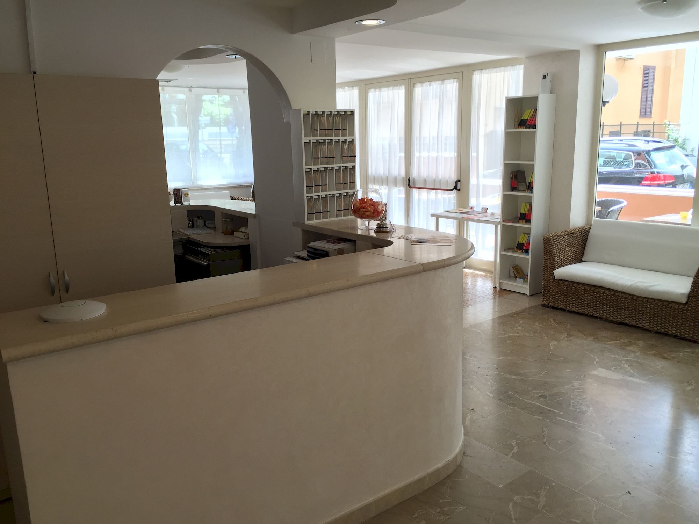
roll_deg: +1.8
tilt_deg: -12.3
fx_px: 586
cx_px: 350
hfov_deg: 61.7
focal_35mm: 29
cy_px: 262
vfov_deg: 48.2
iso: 40
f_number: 2.2
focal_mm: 4.15
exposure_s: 1/60
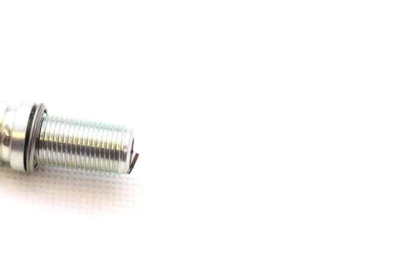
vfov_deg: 14.4
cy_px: 70
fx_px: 1109
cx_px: 22
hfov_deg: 20.9
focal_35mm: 95
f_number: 8
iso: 400
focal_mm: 31
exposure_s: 1/250
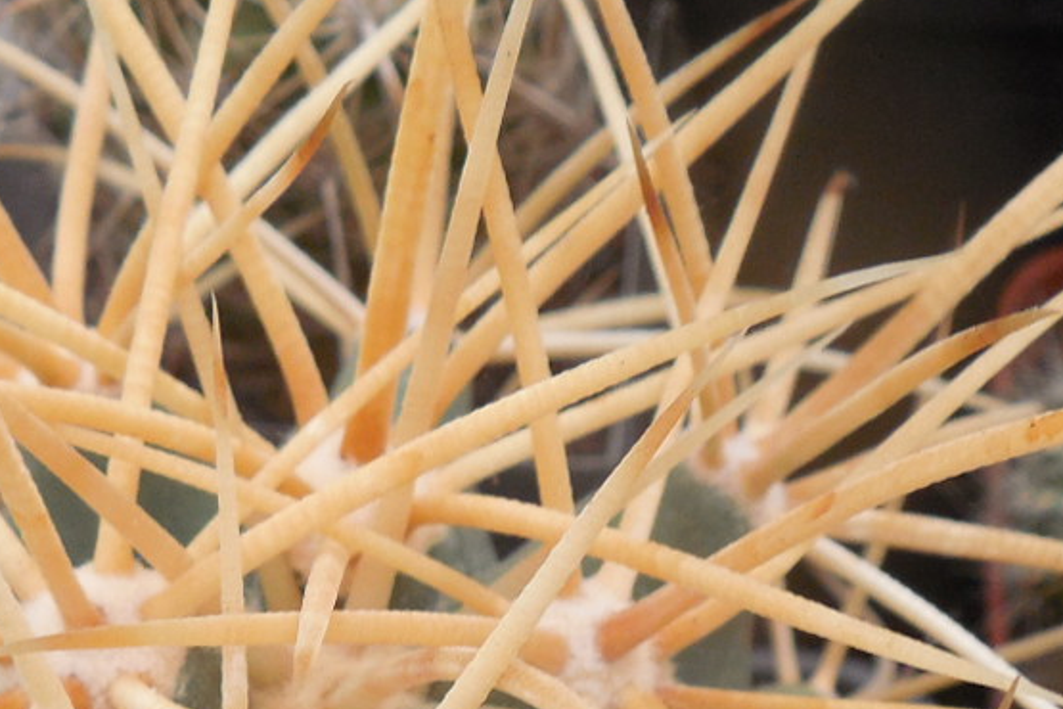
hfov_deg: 21.9
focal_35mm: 93
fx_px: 2746
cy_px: 845
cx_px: 433
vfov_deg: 14.3
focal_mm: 5.6
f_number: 3.6
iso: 220
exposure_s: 1/30
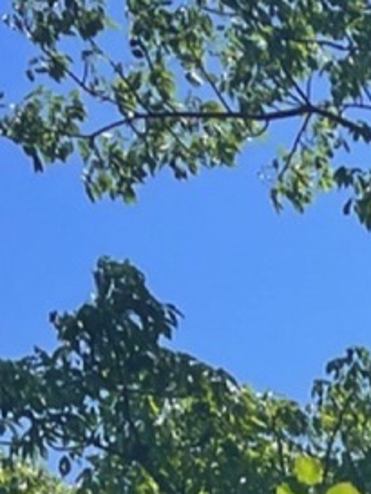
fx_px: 2784
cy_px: 1471
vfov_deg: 8.5
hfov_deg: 6.8
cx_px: 1144
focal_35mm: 195
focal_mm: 4.2
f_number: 1.6
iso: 32
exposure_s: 1/940
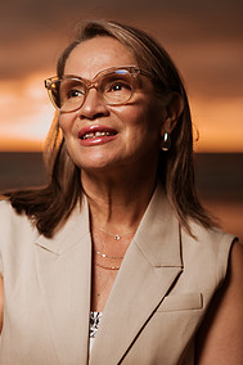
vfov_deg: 22.0
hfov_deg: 14.8
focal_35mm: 92
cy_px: 256
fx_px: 933
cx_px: 114
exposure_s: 1/8000
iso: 50
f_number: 1.8
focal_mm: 58
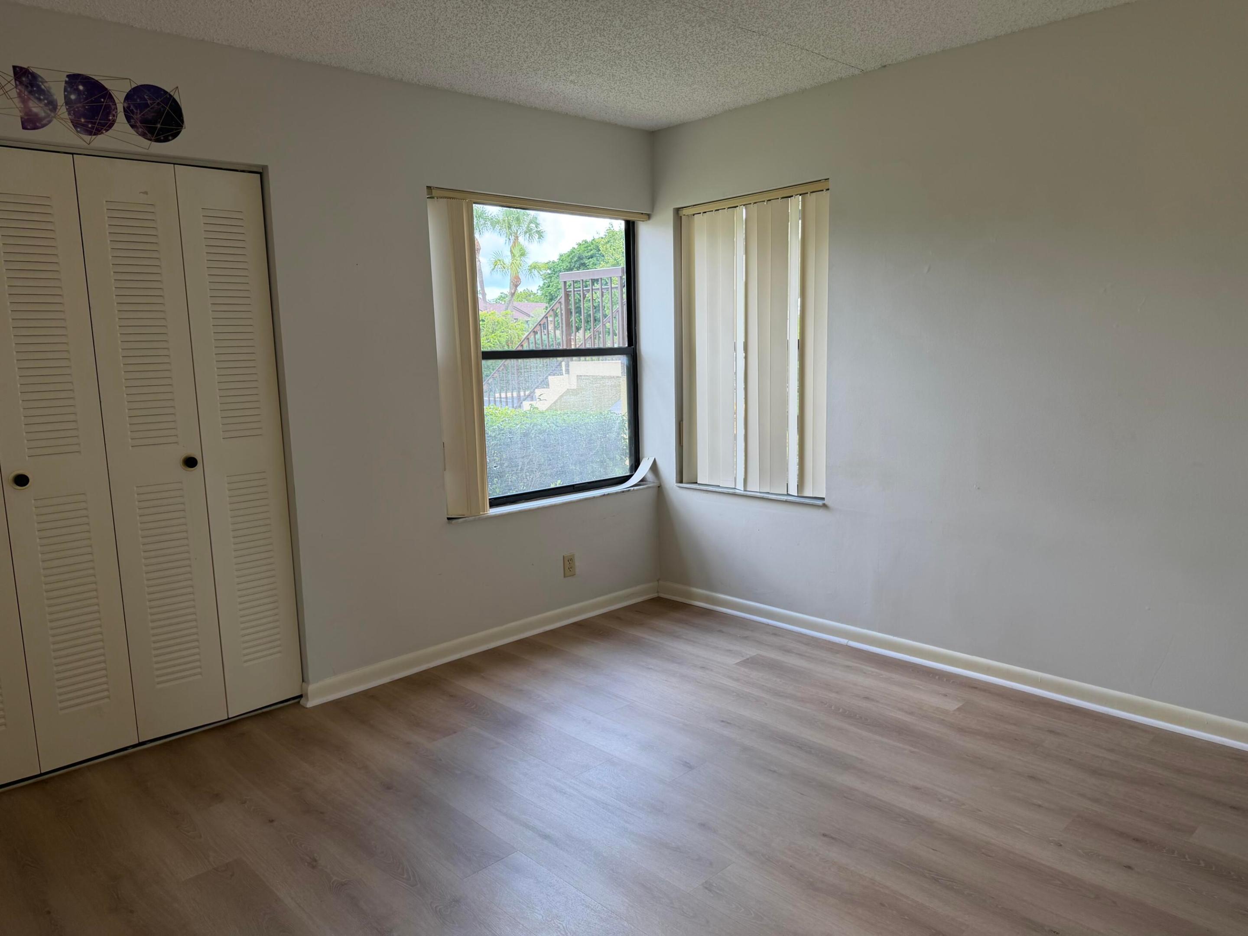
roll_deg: +1.7
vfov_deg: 56.8
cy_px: 468
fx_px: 865
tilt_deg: -8.4
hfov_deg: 71.6
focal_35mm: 24
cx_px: 624
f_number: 1.78
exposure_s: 1/223
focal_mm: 6.76
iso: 80
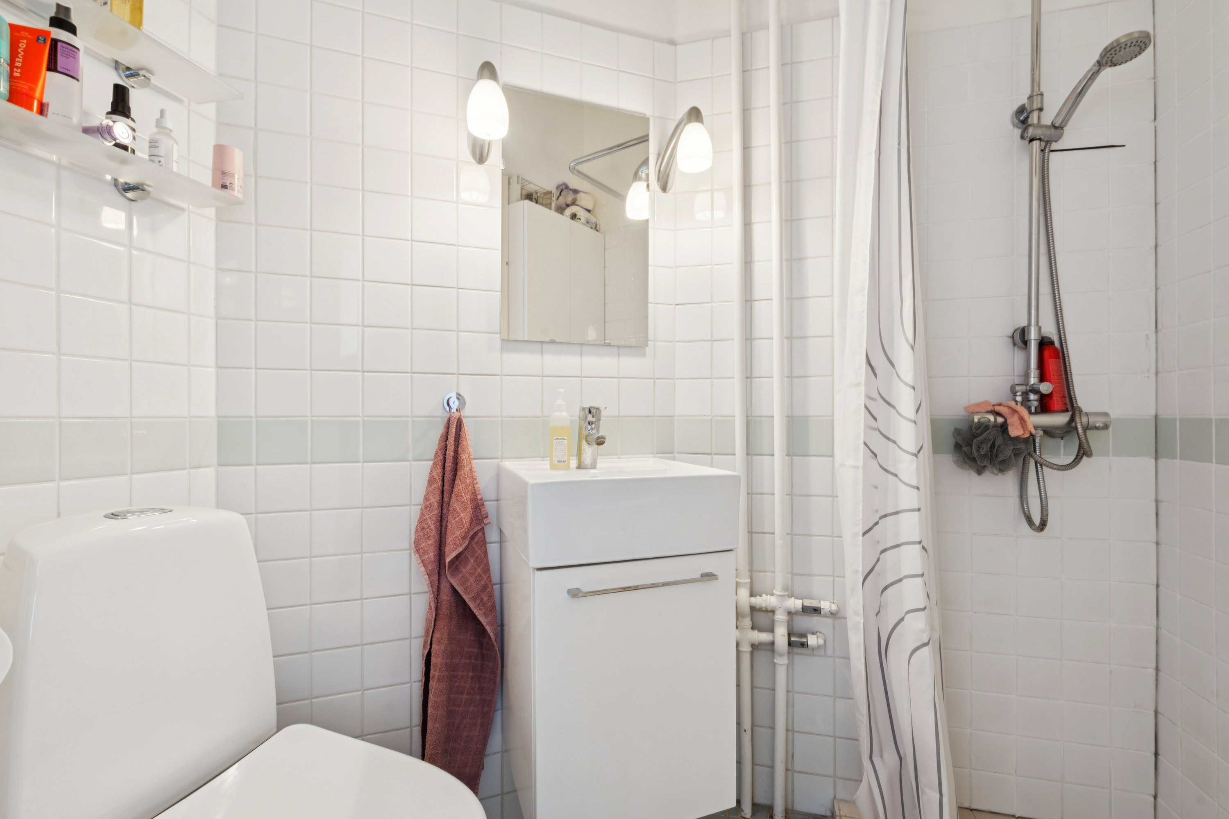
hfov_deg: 96.7
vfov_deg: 73.7
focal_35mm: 16
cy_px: 410
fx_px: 546
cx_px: 614
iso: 200
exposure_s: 1/3.33
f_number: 10
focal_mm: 16
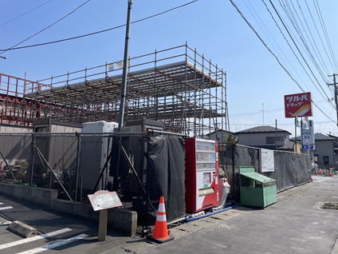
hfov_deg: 67.3
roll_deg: -0.3
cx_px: 169
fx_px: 254
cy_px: 127
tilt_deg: +6.6
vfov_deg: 53.1
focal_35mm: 26
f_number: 1.6
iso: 32
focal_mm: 4.2
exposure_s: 1/5051
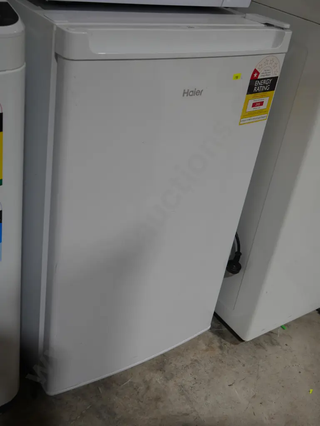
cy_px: 213
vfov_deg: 44.8
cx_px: 160
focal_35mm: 42
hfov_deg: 34.4
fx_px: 517
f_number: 4.6
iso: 200
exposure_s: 1/80
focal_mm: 21
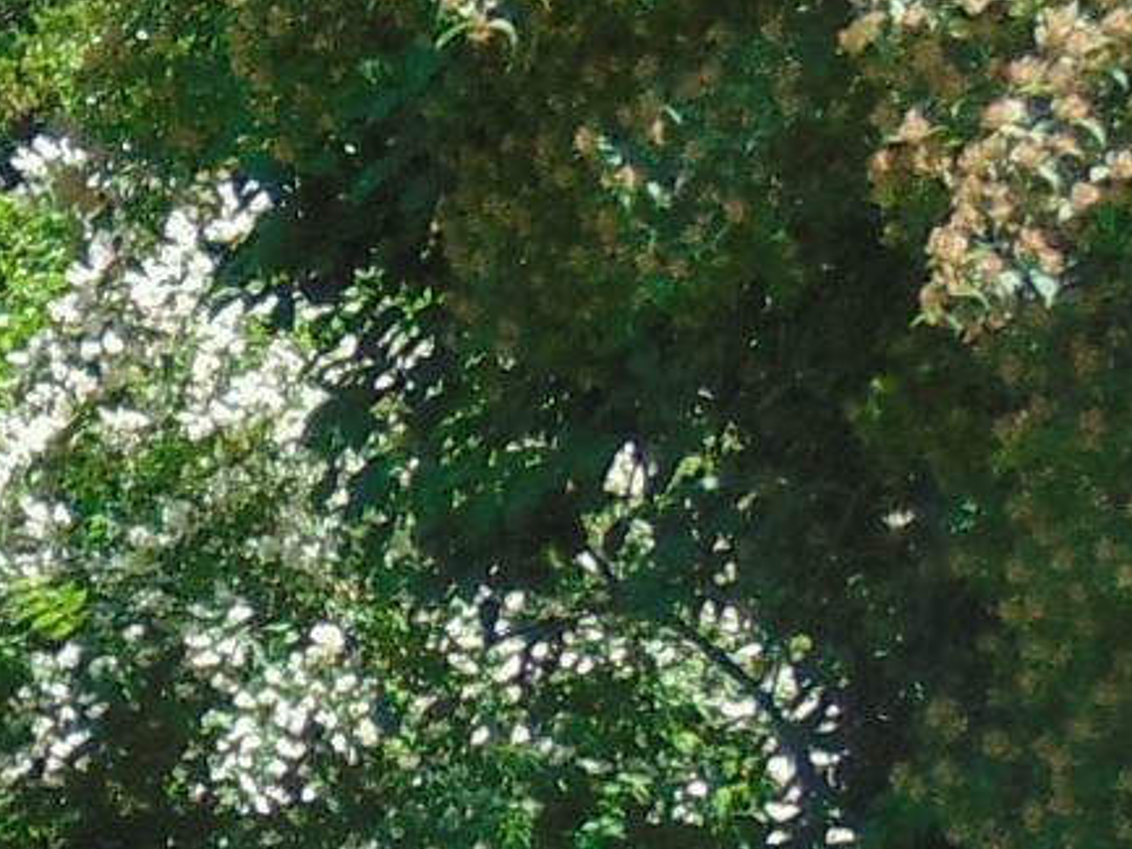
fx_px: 11612
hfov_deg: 5.4
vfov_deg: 4.2
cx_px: -1603
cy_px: 828
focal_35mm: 355
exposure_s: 1/400
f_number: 3.5
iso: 80
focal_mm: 9
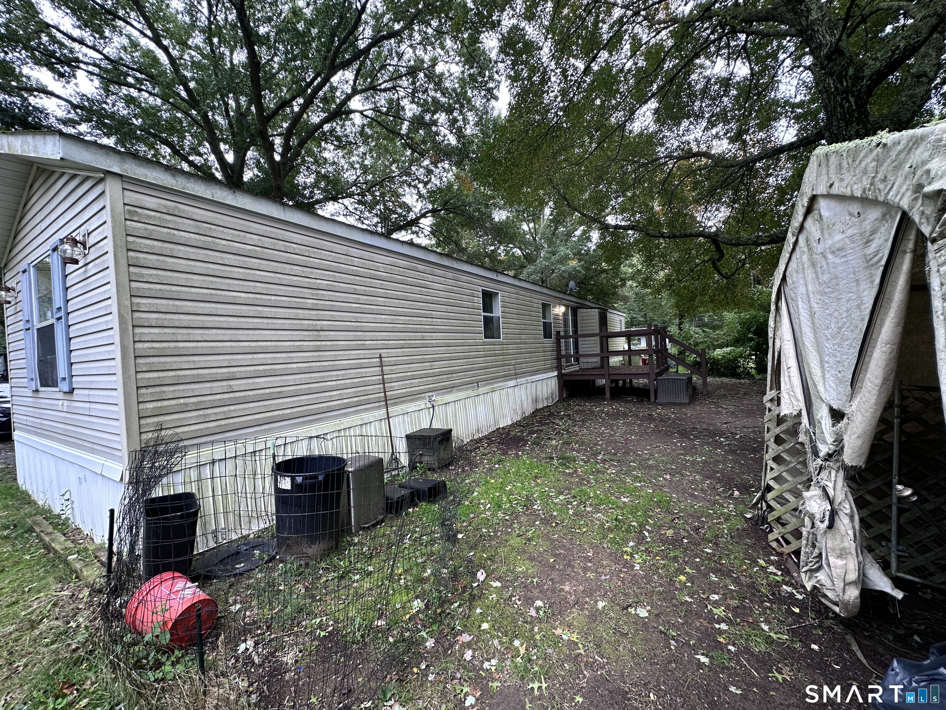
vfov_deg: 85.7
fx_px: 383
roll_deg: +2.5
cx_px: 473
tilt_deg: +0.0
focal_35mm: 14
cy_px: 355
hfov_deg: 102.1
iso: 64
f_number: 2.2
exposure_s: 1/99
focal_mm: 2.22
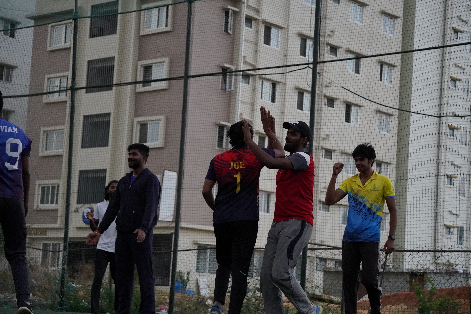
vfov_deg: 16.6
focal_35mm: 82
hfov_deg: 24.6
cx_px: 236
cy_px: 157
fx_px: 1079
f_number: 4.5
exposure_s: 1/1000
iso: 2500
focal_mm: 55
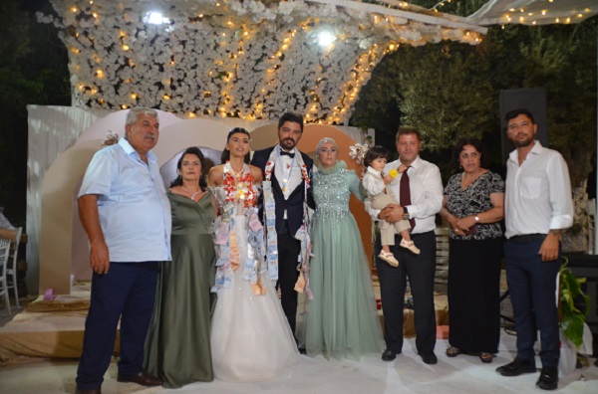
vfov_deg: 13.3
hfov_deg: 20.1
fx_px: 1689
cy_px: 197
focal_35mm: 102
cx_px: 299
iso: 1600
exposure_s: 1/60
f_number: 5.3
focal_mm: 68
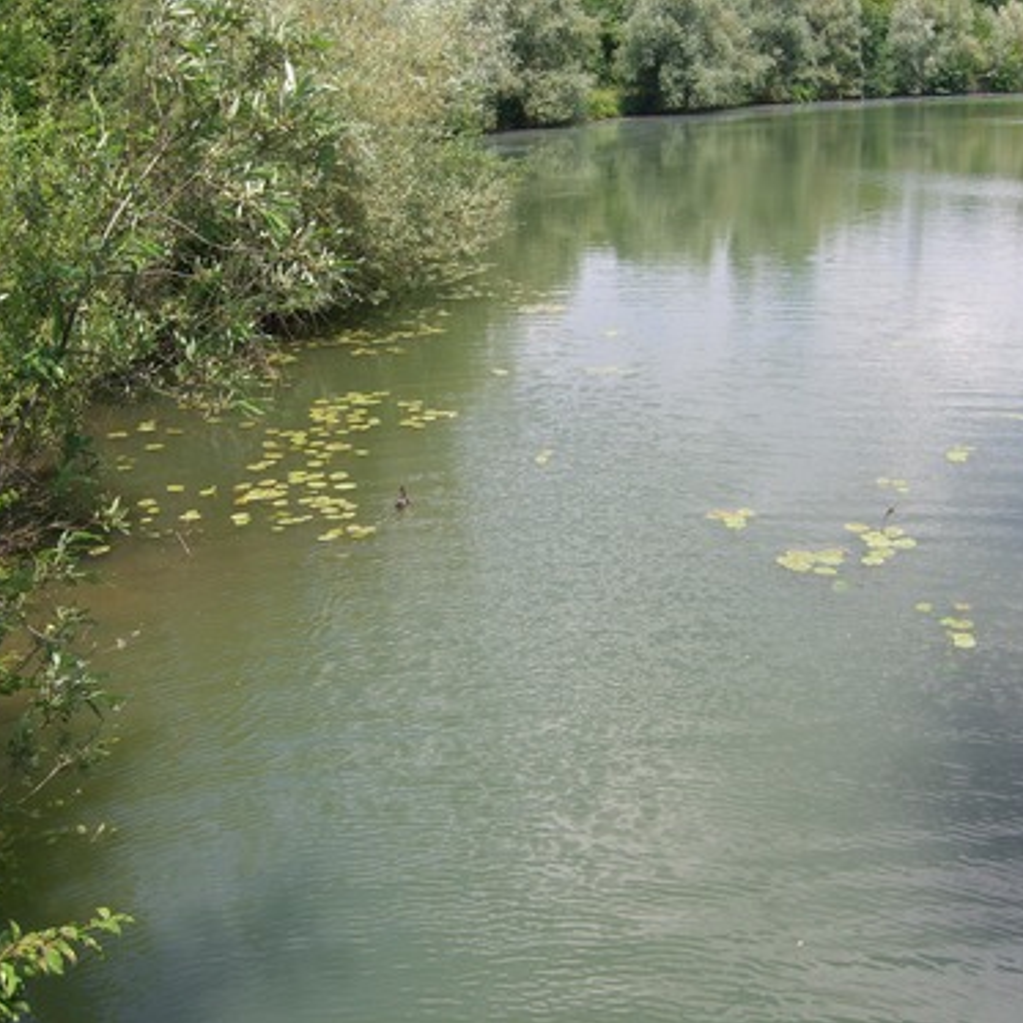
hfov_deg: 37.5
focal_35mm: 45
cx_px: 468
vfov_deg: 37.6
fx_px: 1505
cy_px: 512
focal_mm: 7.9
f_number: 4
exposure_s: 1/400
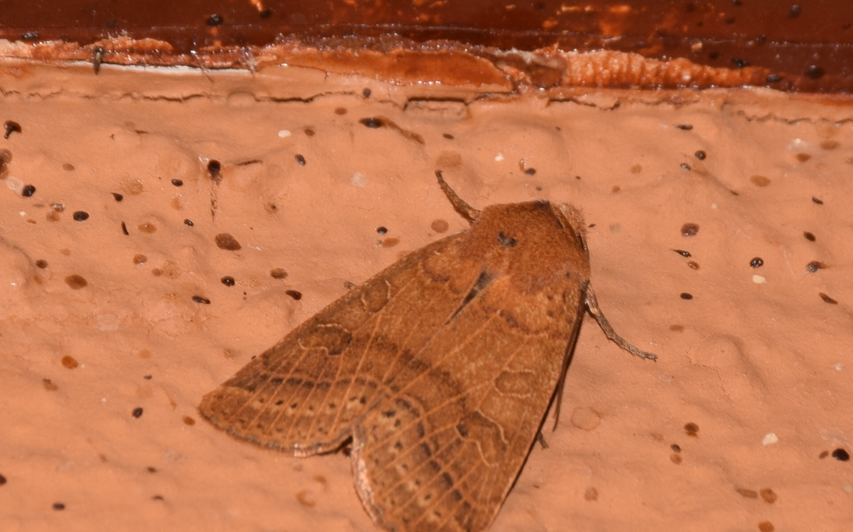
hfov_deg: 9.8
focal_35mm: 215
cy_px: 268
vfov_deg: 6.1
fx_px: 4997
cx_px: 427
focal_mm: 140
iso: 100
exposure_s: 1/160
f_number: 13
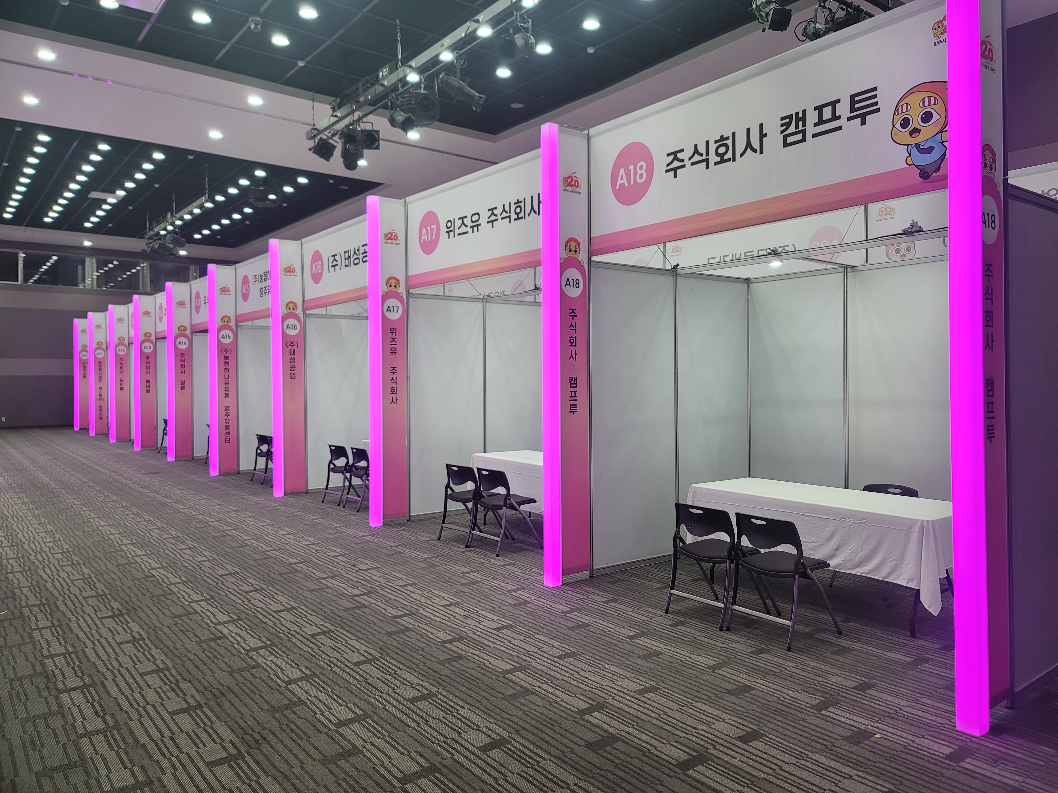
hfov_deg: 69.4
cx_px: 529
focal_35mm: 25
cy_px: 396
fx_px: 764
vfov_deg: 54.9
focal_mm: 7
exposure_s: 1/120
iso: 80
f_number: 1.8
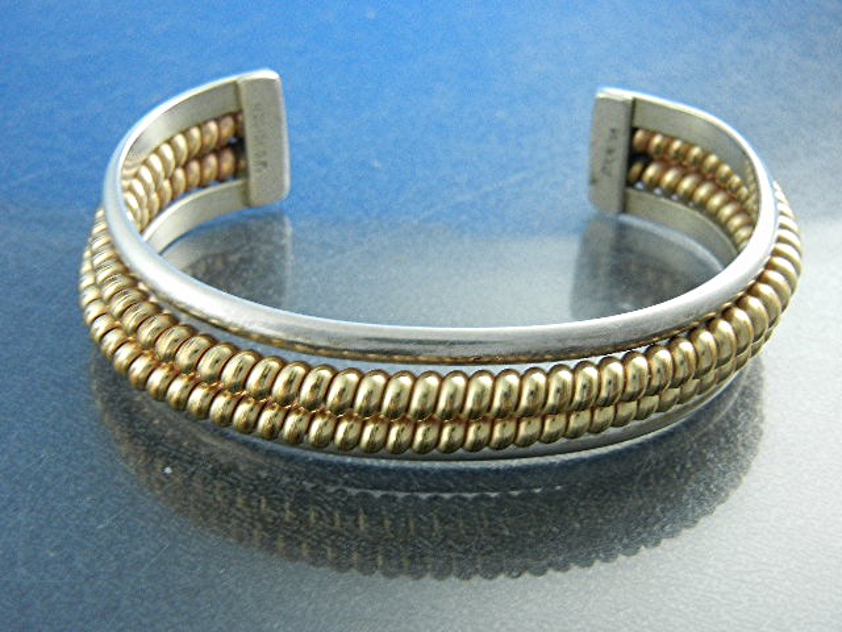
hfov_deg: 32.7
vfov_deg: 24.8
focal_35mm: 59
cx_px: 421
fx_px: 1435
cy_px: 316
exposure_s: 1/6.8
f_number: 4
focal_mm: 10.6
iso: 200
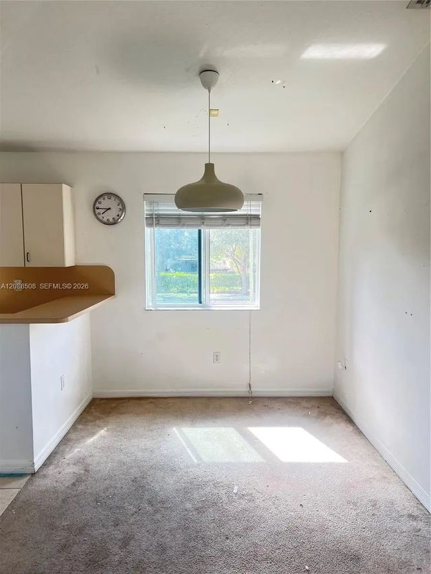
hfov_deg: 53.1
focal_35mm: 26
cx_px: 216
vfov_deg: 67.3
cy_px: 287
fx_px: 432
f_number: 1.5
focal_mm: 5.7
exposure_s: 1/121
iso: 80
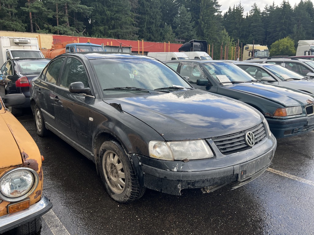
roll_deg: +1.8
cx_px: 157
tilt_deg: -12.4
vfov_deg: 53.1
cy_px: 118
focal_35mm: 26
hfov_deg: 67.3
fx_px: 236
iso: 50
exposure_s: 1/786
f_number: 1.5
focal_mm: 5.7
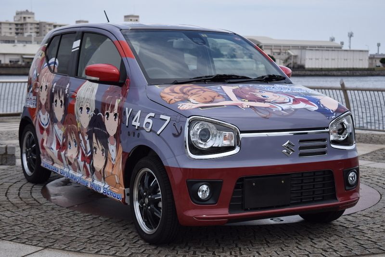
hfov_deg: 29.9
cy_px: 128
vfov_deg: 20.2
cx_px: 192
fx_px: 722
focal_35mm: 68
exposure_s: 1/800
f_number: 5.6
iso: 100
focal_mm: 45
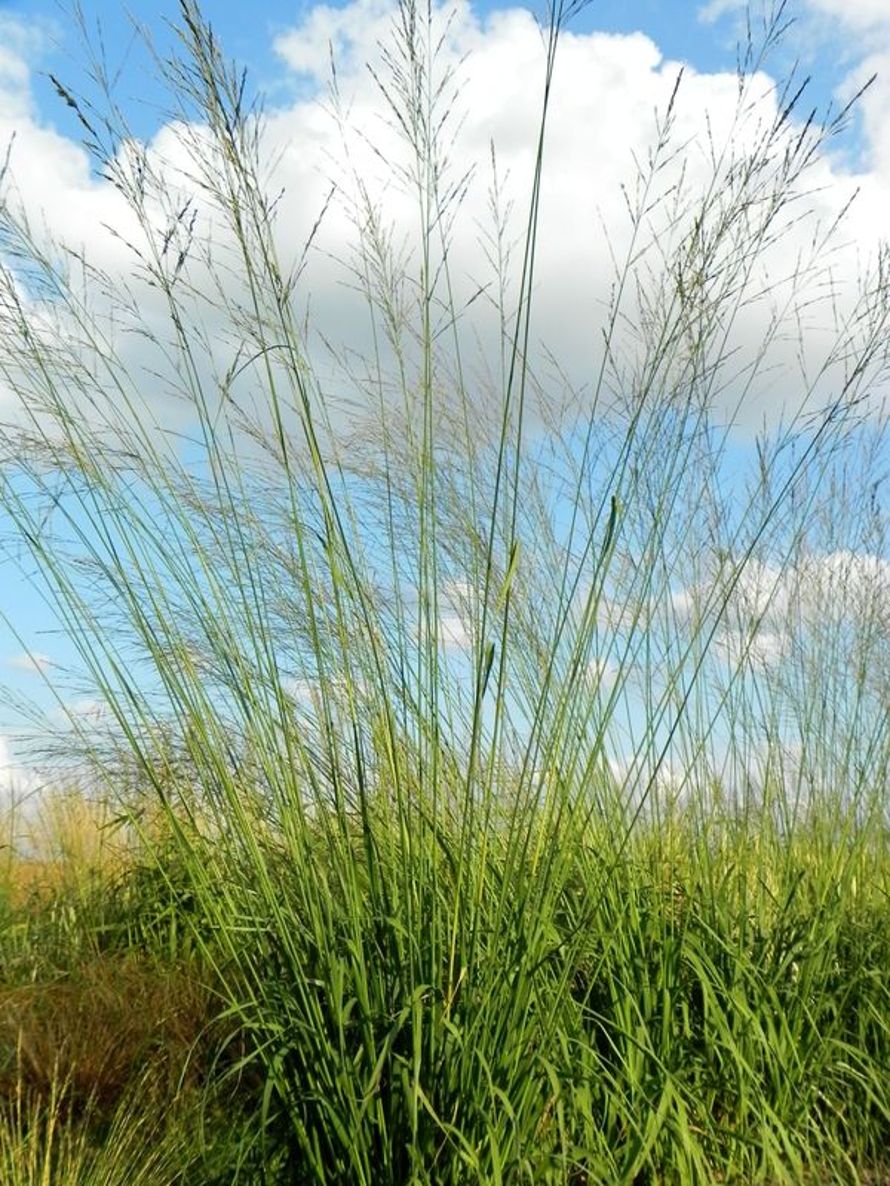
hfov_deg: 38.7
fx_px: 1268
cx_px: 445
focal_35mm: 37
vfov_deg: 50.1
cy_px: 593
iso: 160
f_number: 4
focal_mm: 6.6
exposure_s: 1/1000
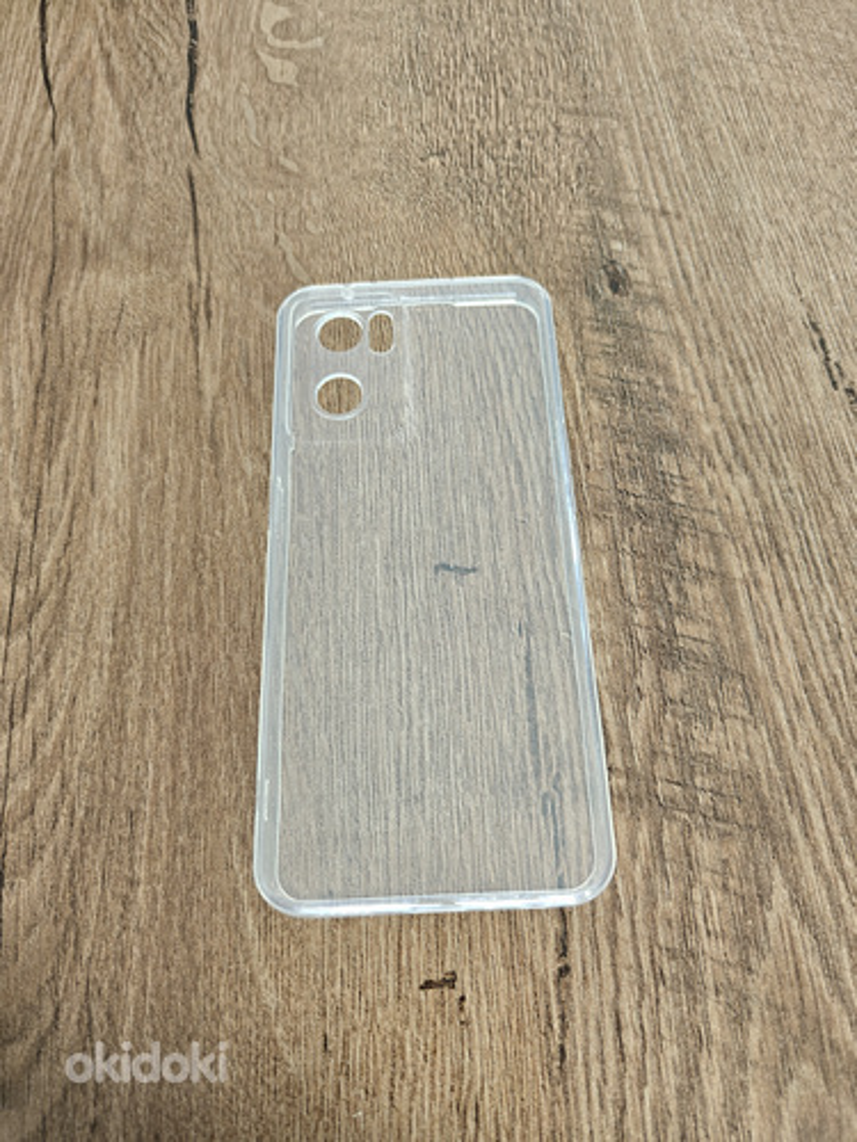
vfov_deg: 71.6
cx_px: 428
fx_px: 792
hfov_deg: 56.8
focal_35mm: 24
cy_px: 571
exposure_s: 1/94
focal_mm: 5.59
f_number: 1.8
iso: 640
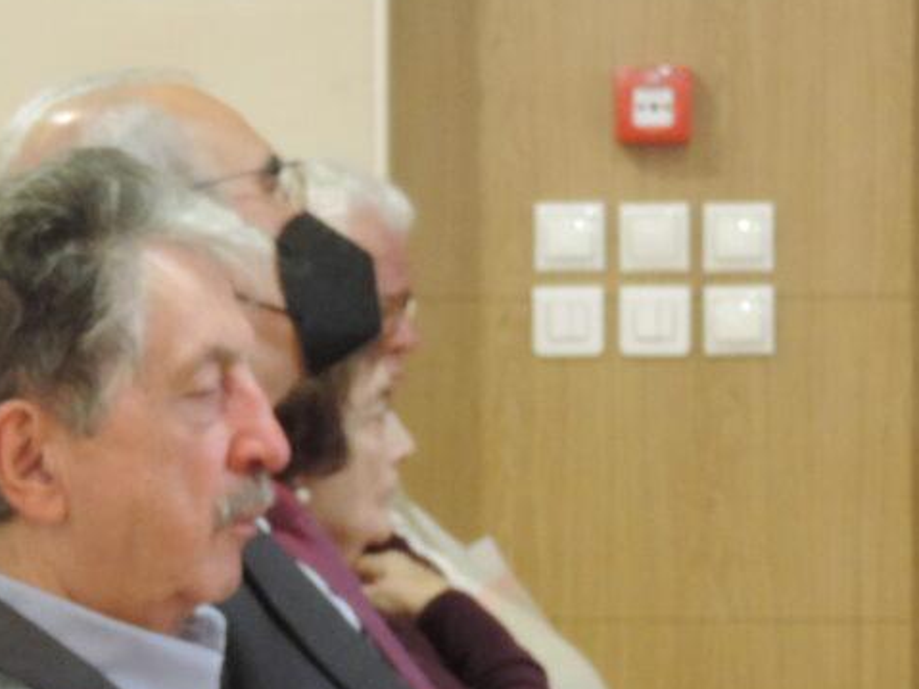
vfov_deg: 6.9
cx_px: -21
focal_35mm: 214
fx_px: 5680
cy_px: 618
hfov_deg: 9.2
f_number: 4.1
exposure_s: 1/10
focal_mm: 17.8
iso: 800
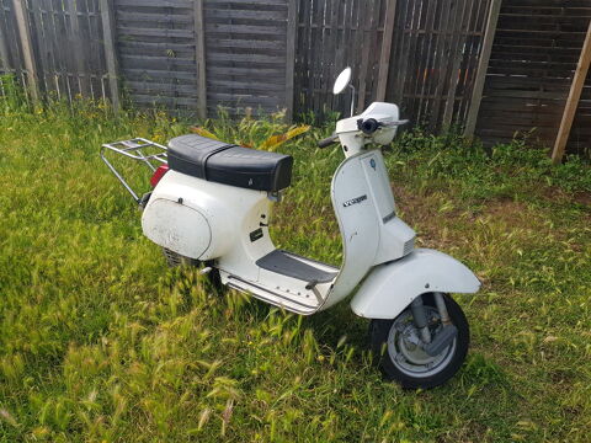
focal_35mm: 26
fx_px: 444
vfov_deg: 53.1
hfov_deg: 67.3
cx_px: 296
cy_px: 222
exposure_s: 1/509
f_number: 1.7
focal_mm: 4.2
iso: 40
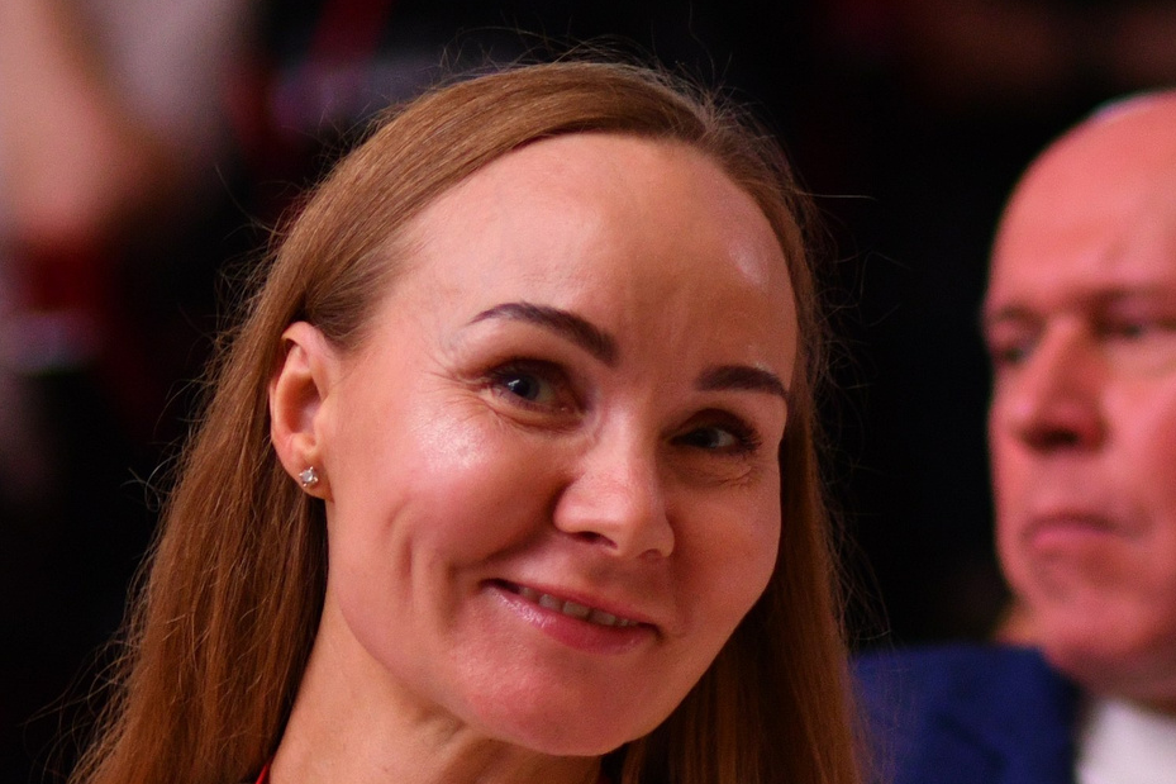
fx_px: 11431
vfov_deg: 3.9
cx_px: 1062
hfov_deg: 5.9
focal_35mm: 350
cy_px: 811
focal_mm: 85
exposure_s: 1/160
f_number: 2
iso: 800
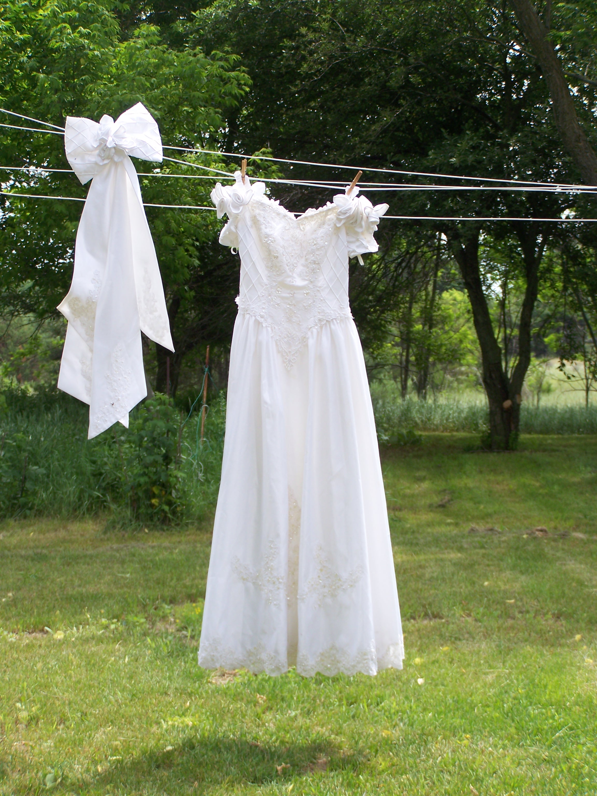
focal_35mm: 75
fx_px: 1725
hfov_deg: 19.6
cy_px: 398
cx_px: 298
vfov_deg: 26.0
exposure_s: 1/400
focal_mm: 12.4
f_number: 3.2
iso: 64
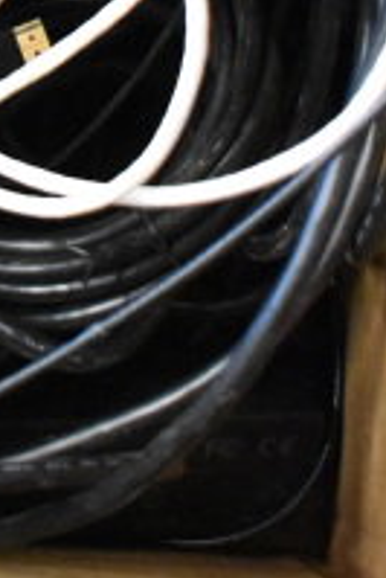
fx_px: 3323
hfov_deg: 6.4
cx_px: -441
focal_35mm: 207
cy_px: -603
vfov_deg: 9.3
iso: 5600
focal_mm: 30
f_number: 4.2
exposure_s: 1/50
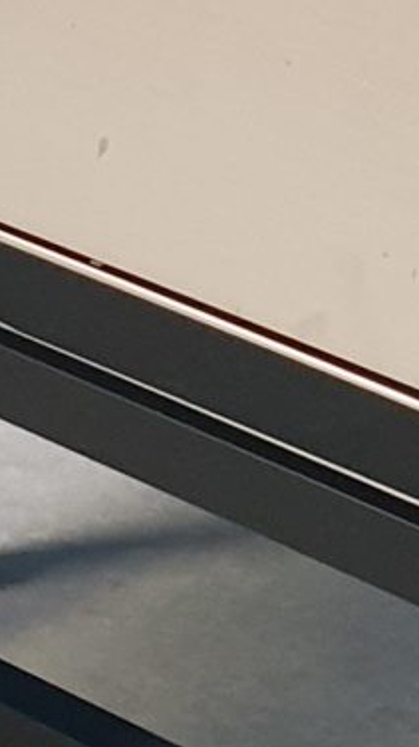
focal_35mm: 193
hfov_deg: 6.3
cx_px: 268
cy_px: -304
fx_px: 3819
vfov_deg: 10.8
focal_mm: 4.3
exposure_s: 1/33
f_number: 2.4
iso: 320
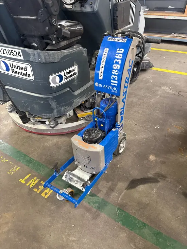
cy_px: 124
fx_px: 187
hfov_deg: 53.1
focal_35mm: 26
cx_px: 94
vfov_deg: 67.3
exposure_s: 1/60
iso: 200
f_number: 1.6
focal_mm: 5.96
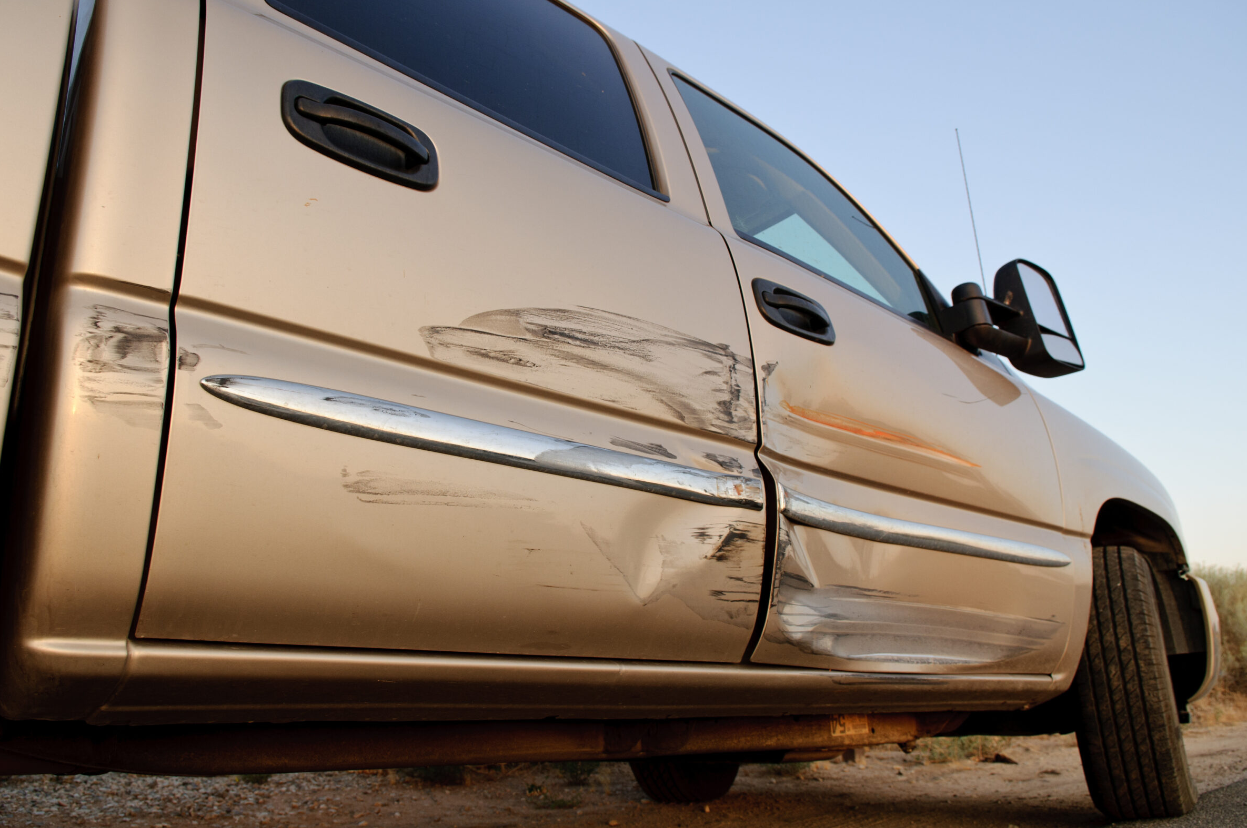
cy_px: 407
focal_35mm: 28
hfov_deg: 66.4
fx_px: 953
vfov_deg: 47.0
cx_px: 597
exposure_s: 1/80
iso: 200
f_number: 5.6
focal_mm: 17
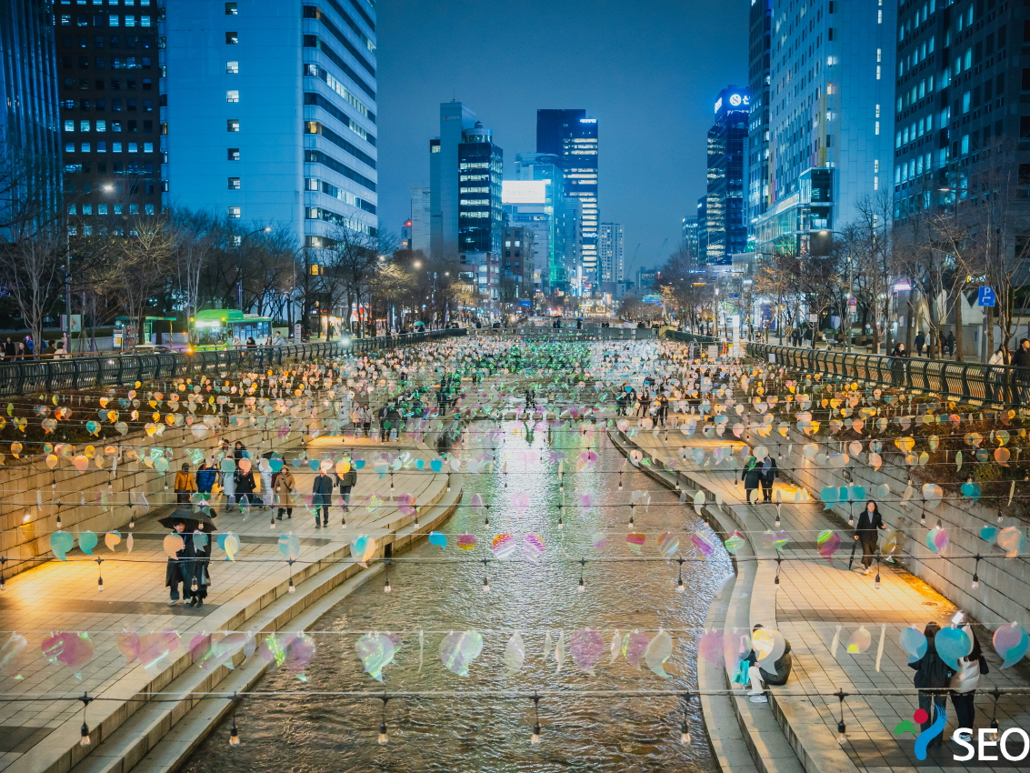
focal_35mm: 38
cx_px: 522
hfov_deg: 49.0
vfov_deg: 37.7
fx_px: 1131
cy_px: 386
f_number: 2.8
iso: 1600
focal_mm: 35
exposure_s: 1/40
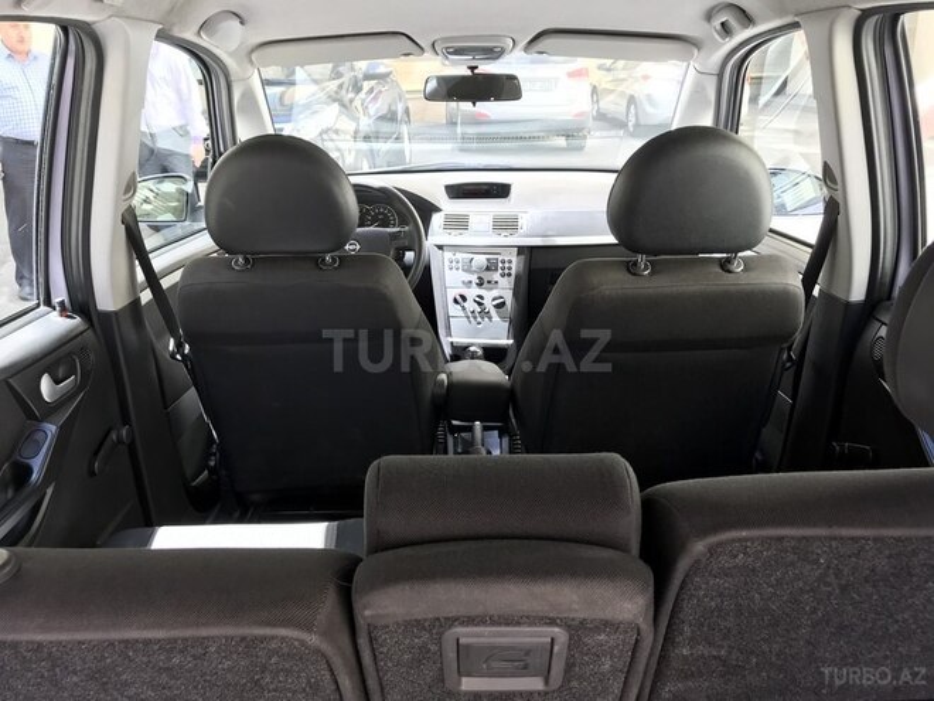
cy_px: 350
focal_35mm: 28
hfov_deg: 63.4
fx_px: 755
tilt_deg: -20.7
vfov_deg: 49.7
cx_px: 467
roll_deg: -0.7
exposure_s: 1/90
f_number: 1.8
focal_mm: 3.99
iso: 40
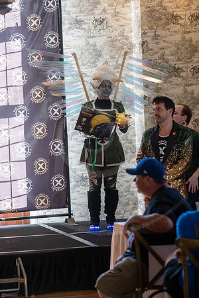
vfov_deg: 15.8
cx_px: 100
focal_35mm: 130
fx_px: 1078
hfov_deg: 10.5
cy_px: 149
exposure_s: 1/400
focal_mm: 87
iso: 1250
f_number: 2.8
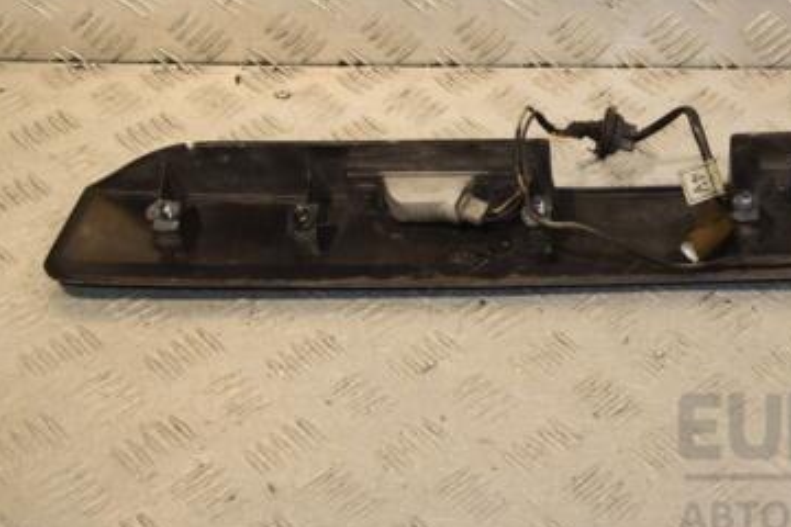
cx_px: 637
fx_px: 1538
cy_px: 134
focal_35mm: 70
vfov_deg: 19.3
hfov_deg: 28.2
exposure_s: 1/200
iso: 800
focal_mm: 28
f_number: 7.1
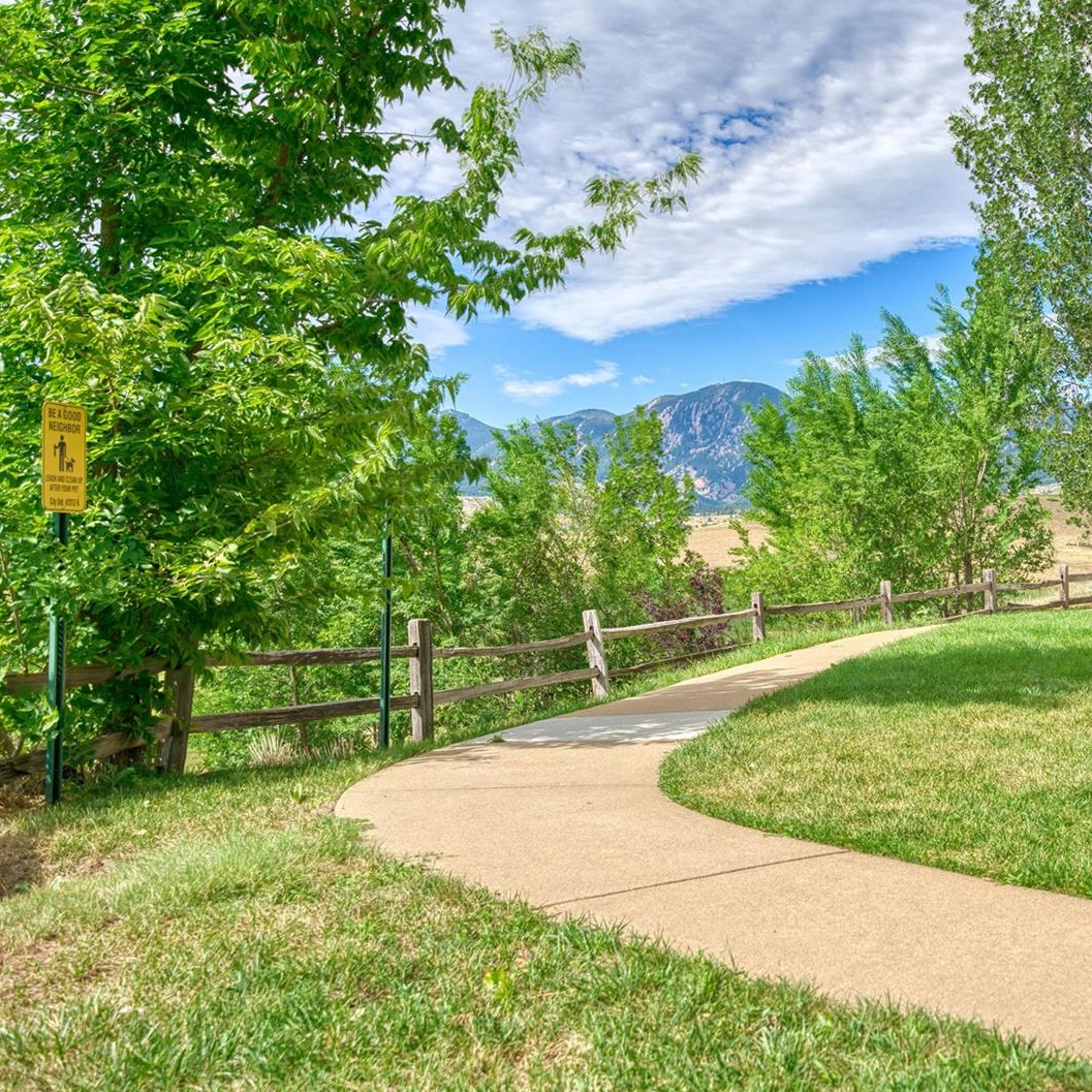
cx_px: 775
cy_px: 548
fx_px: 1606
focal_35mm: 45
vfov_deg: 37.6
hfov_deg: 36.9
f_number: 5.6
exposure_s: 1/1250
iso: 500
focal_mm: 35
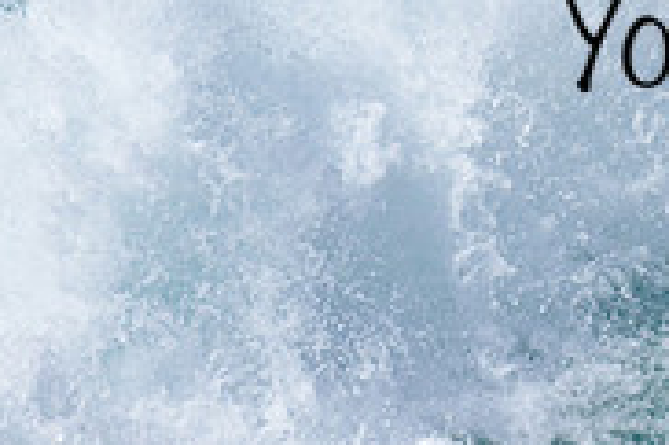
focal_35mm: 3256
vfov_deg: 0.4
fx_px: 60452
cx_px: 985
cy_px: 172
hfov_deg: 0.6
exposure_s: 1/2000
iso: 250
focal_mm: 800
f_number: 6.3
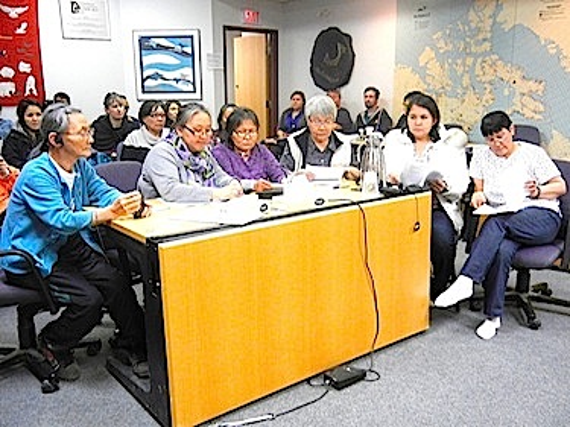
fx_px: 560
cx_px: 285
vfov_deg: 41.8
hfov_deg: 54.0
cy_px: 214
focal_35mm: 34
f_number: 3.6
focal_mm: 6.2
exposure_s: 1/62.2
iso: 800
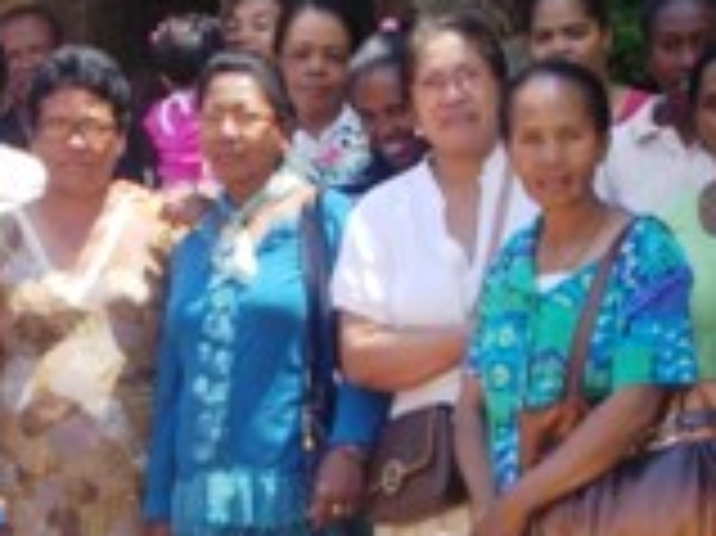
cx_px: 194
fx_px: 3080
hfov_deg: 13.2
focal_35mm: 149
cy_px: 392
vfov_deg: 9.9
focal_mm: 6.2
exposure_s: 1/160
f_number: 5.6
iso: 100
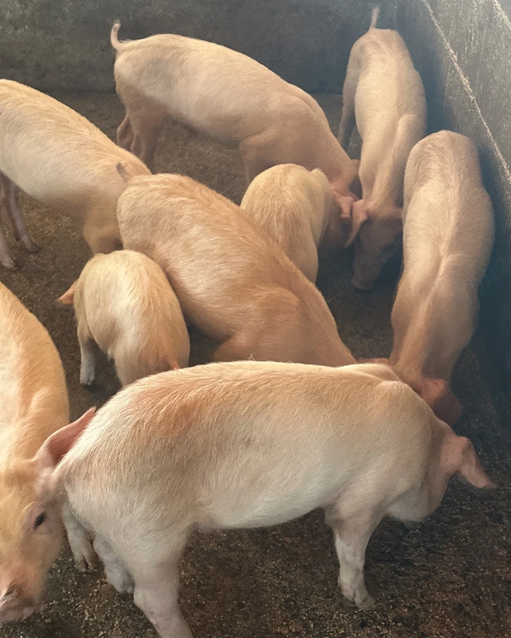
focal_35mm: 51
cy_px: 293
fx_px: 964
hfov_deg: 29.7
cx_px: 260
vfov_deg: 36.6
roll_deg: -2.7
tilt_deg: -35.7
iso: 500
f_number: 1.78
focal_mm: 6.86
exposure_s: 1/40
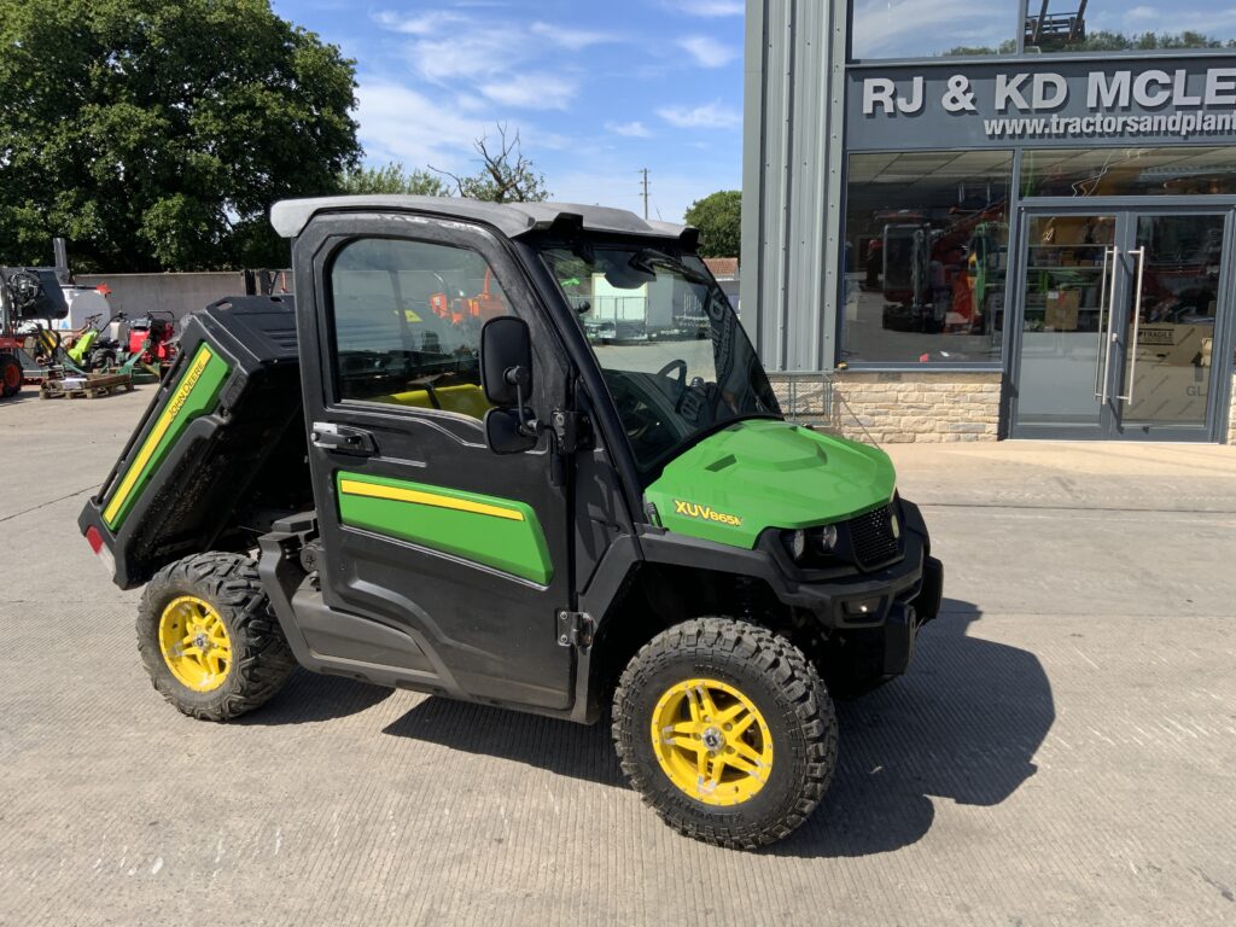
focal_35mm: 29
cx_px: 618
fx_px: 1035
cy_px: 464
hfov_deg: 61.7
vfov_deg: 48.2
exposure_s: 1/1342
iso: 16
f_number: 1.8
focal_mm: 3
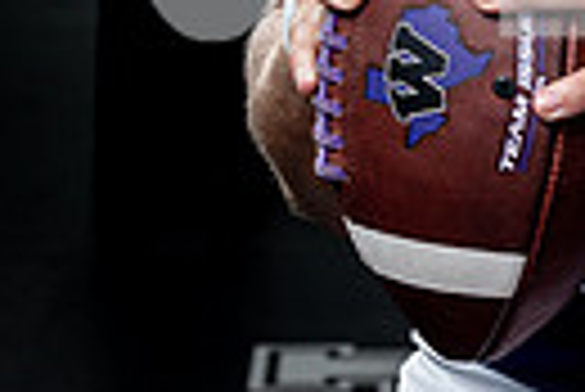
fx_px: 3481
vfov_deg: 6.2
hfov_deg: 9.5
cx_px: 662
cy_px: -415
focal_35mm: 214
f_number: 8
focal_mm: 62
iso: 640
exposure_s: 1/250
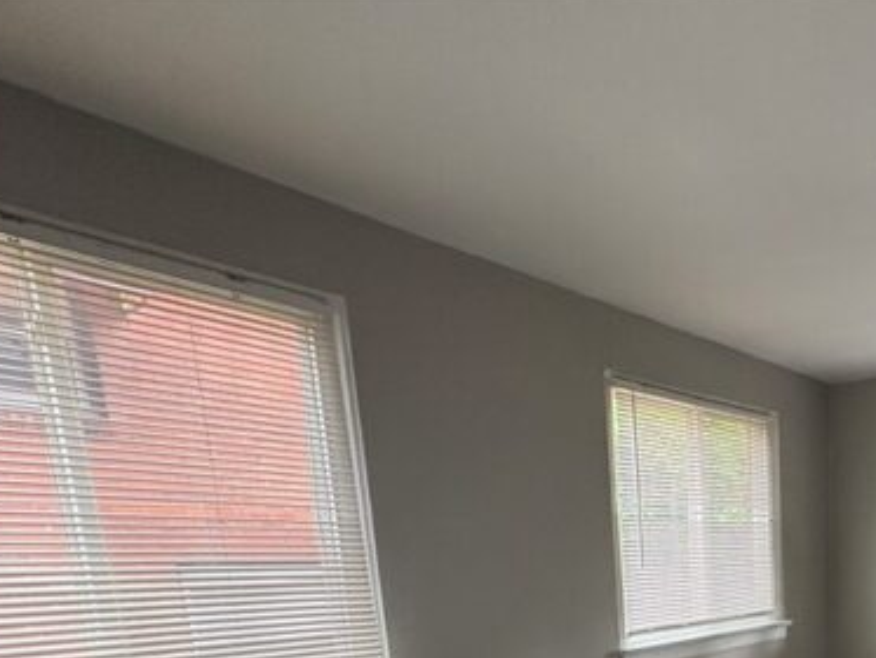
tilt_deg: -10.9
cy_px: 691
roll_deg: +0.5
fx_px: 759
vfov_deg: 39.8
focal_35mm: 30
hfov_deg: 51.0
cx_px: 829
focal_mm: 2.22
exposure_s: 1/77
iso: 250
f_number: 2.2
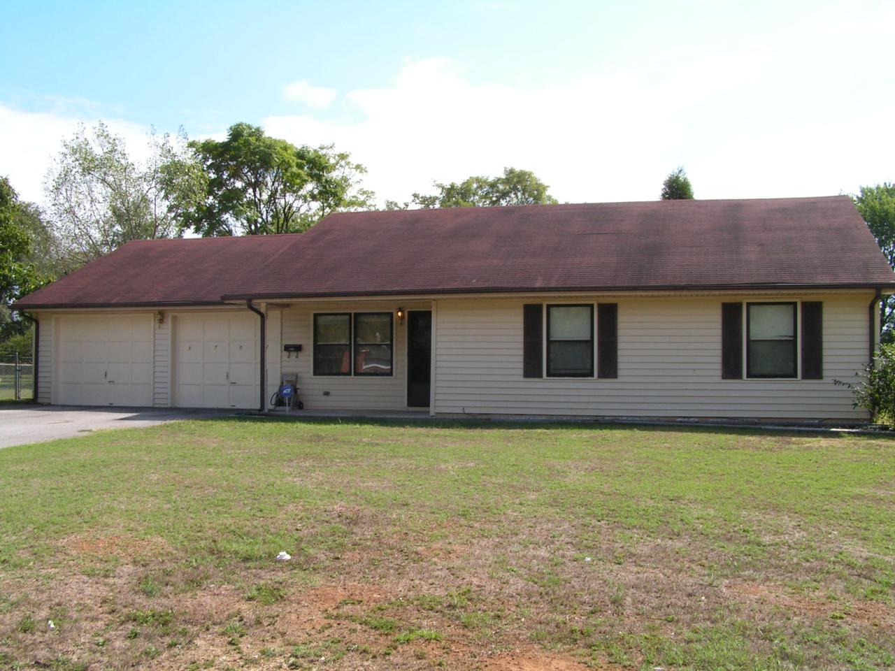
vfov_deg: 37.7
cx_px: 448
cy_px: 336
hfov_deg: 49.0
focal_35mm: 38
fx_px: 982
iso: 50
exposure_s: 1/100
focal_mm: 6.3
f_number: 8
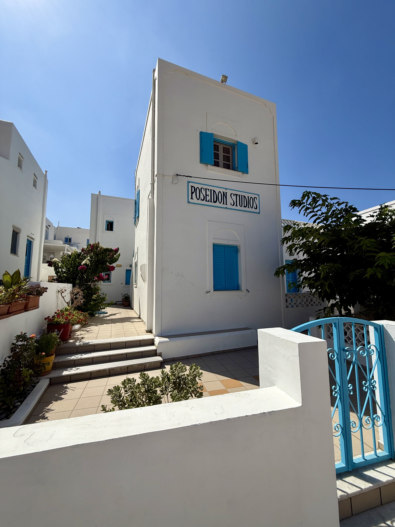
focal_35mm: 14
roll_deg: -0.2
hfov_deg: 85.7
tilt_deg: +6.6
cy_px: 264
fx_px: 213
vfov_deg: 102.1
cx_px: 198
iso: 50
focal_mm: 2.22
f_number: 2.2
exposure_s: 1/3289
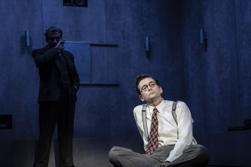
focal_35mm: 78
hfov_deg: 26.0
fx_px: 544
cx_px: 112
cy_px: 90
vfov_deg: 17.5
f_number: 4.5
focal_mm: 62
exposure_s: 1/80
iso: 1250
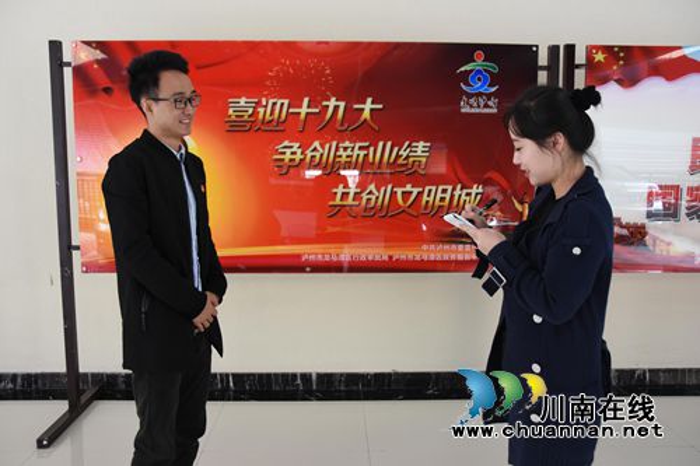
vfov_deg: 39.9
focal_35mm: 33
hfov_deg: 57.2
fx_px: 641
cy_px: 233
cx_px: 350
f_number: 3.8
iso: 800
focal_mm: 22
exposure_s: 1/30
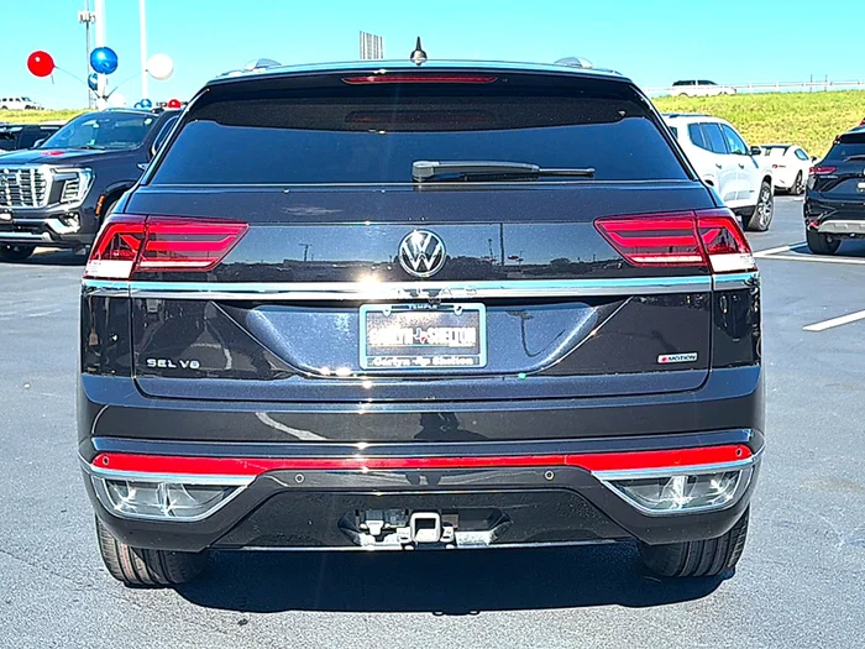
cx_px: 432
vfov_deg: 37.7
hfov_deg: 49.0
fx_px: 950
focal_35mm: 38
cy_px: 324
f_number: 1.78
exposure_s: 1/1553
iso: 80
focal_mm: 6.76
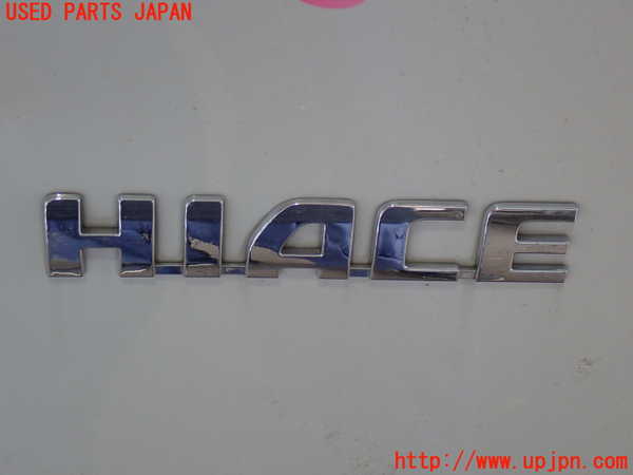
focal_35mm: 62
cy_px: 238
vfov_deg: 23.7
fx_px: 1134
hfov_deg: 31.2
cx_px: 316
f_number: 3.6
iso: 200
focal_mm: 11.09
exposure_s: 1/100
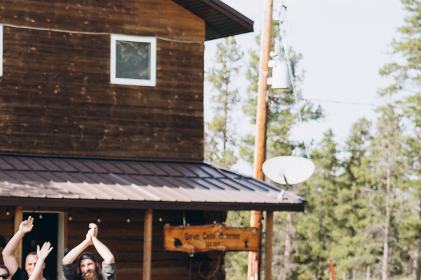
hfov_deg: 14.1
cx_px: -181
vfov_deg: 9.9
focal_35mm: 137
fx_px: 1602
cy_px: 312
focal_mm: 35
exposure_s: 1/400
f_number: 2.2
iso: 100
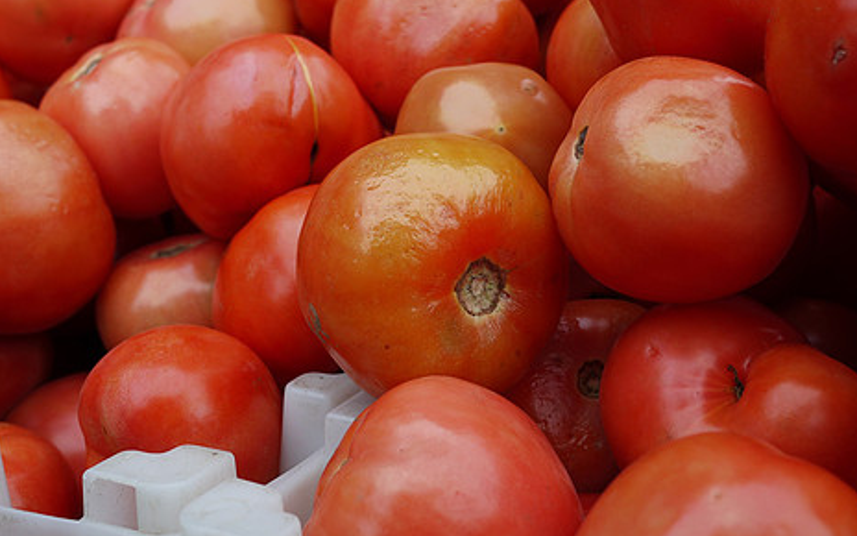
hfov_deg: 38.2
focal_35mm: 53
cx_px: 430
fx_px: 1238
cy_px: 202
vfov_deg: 24.4
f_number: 4
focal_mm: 20
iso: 100
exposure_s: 1/80
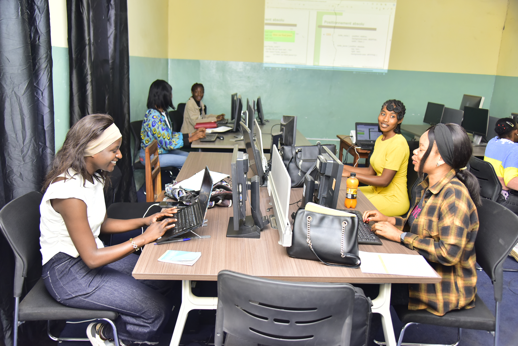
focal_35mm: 31
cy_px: 173
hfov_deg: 60.3
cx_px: 259
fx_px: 446
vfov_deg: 42.4
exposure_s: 1/200
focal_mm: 31
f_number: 4
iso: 1000
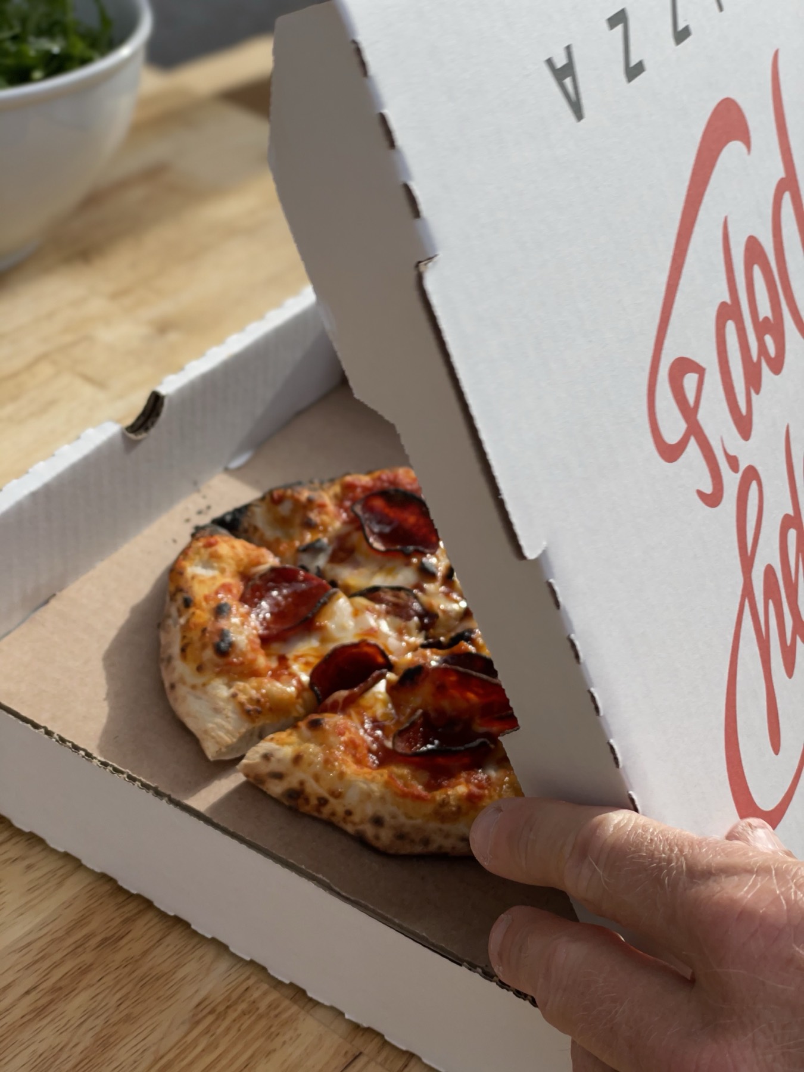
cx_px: 402
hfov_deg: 28.0
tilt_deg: -36.6
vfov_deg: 36.8
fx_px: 1610
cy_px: 536
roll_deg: -8.4
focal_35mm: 52
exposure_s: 1/631
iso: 25
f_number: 2
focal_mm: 6
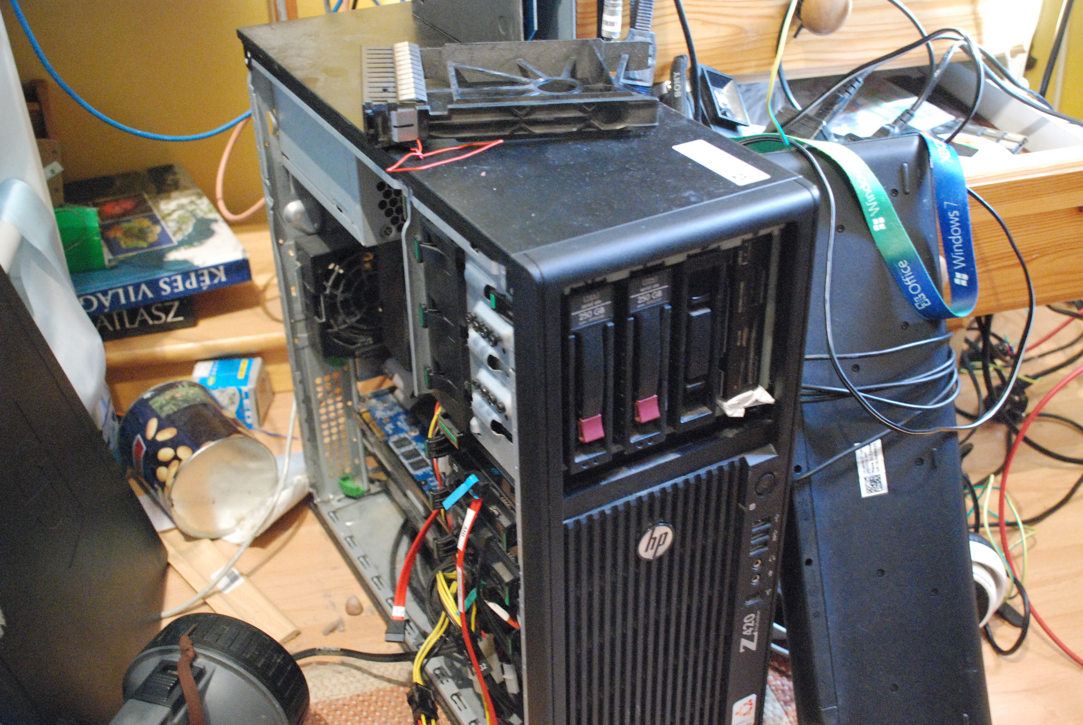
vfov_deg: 34.3
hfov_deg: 49.5
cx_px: 542
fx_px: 1175
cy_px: 362
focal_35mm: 39
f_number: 4
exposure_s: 1/20
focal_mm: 26
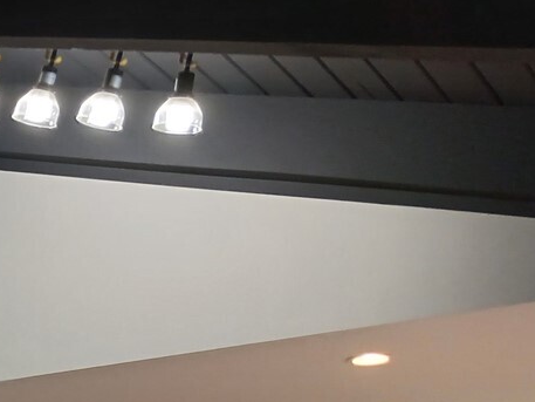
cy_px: 492
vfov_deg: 15.6
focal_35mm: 91
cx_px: -372
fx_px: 1407
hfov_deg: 18.0
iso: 64
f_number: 1.8
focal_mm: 3.98
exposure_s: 1/60
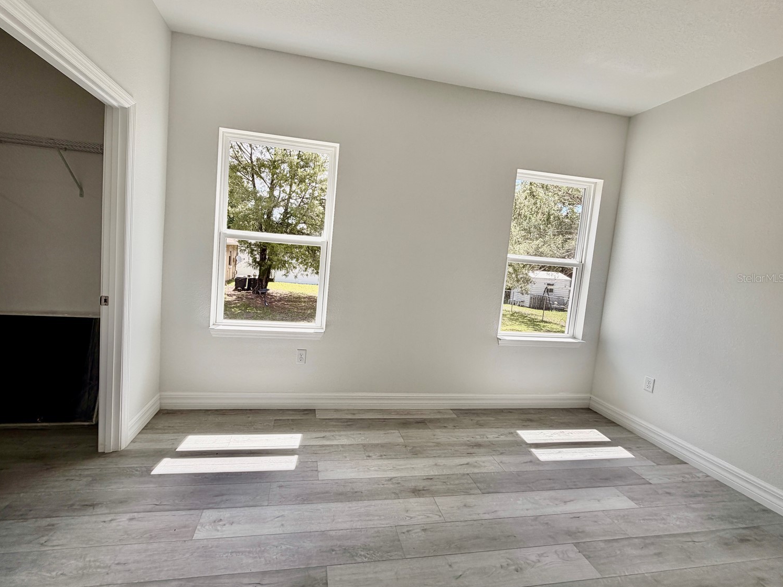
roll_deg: -4.1
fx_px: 339
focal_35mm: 15
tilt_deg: -3.8
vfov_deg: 81.7
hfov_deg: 98.0
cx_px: 367
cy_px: 278
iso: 50
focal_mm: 2.22
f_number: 2.2
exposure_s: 1/260
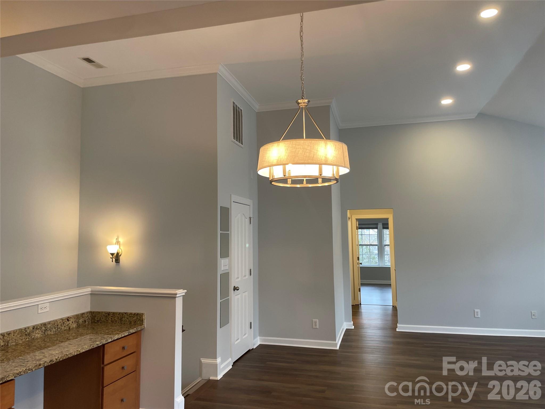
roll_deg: +0.4
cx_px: 272
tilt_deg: +4.1
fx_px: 409
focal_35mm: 26
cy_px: 204
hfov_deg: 67.3
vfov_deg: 53.1
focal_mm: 4.2
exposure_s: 1/60
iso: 64
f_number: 1.6
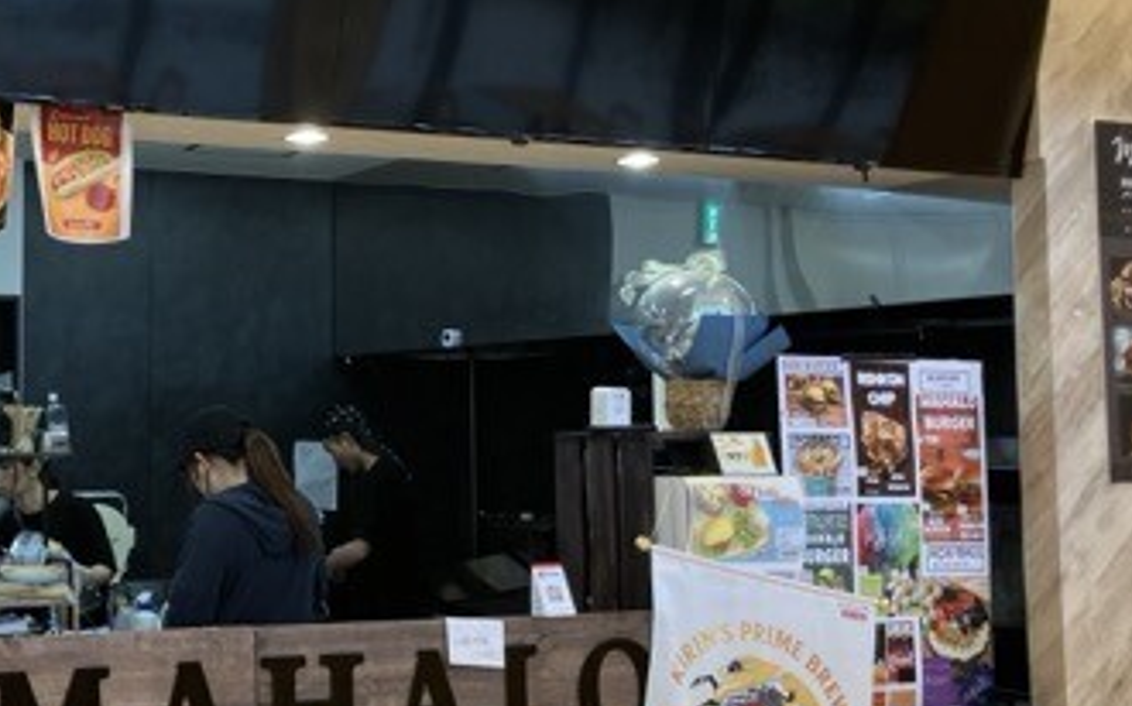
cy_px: 322
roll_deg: -0.9
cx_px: 185
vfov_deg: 23.9
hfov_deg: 36.0
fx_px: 1665
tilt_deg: +5.1
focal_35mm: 54
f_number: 1.8
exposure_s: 1/60
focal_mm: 3.99
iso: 50
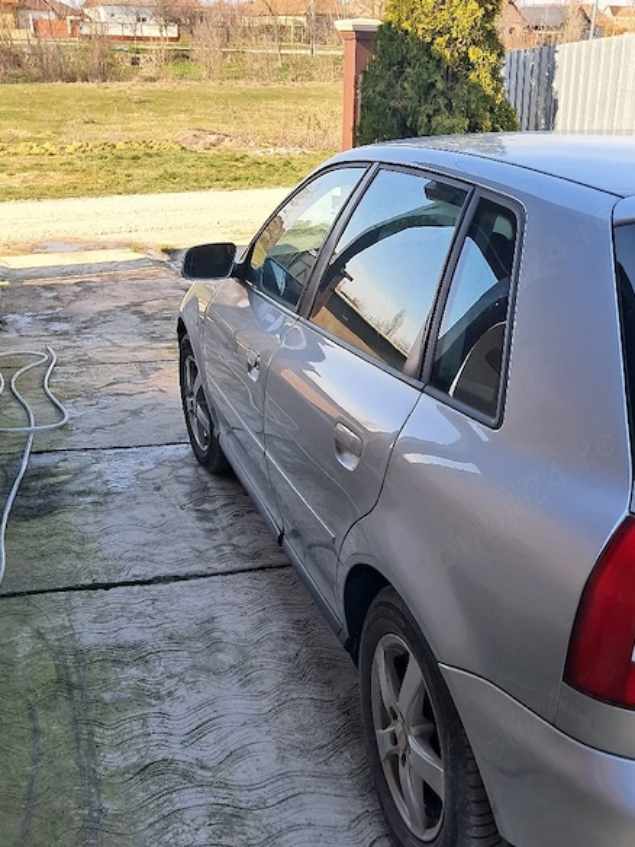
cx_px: 357
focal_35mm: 37
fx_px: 905
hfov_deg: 38.6
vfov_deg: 49.6
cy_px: 535
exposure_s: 1/156
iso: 50
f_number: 1.8
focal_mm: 4
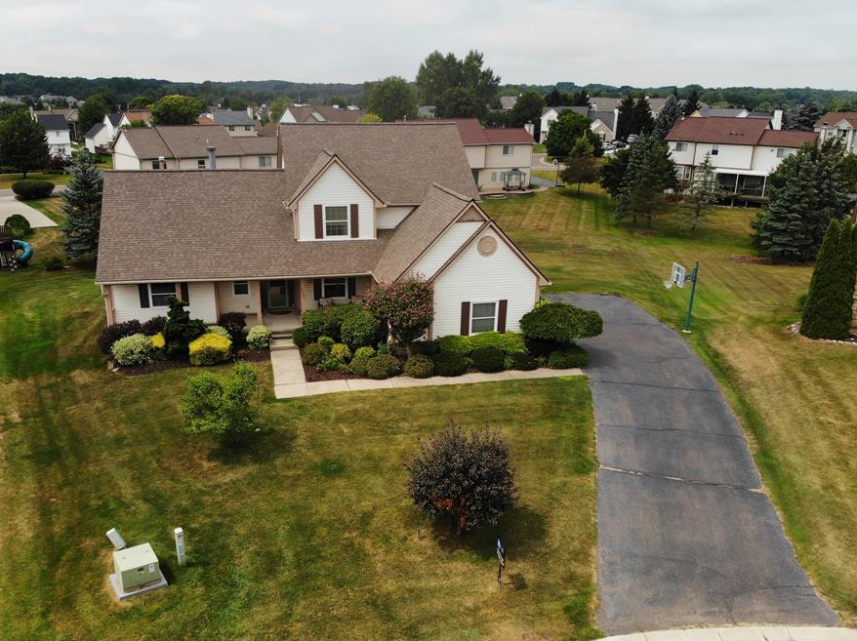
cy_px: 347
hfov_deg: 63.4
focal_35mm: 28
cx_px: 389
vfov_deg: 49.6
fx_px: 693
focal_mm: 4.5
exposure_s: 1/785
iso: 100
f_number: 2.8
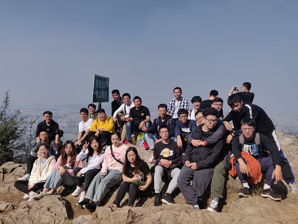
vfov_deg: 54.9
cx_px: 149
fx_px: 215
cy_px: 112
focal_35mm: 25
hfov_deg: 69.4
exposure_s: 1/3187
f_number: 1.7
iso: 100
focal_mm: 4.25
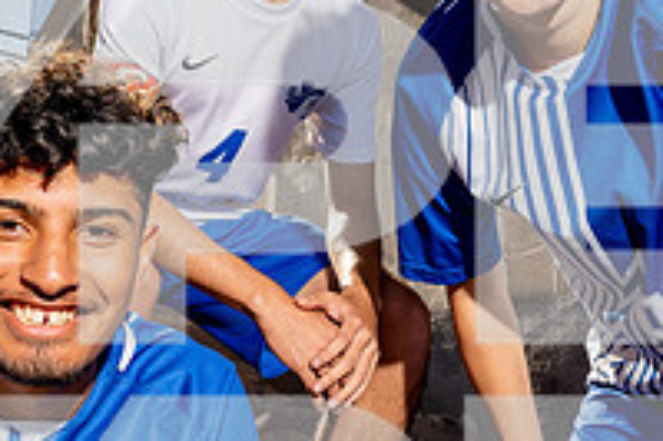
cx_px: 13
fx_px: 1067
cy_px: 171
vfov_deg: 23.3
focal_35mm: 58
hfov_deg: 32.0
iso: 100
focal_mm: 20
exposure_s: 1/250
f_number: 8
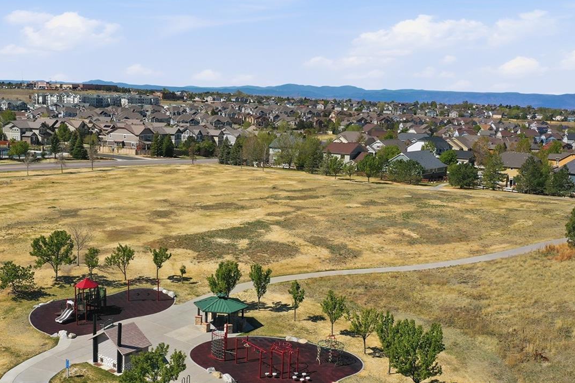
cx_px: 232
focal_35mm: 42
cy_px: 220
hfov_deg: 46.2
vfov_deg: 31.8
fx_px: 671
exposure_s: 1/800
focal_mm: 10.3
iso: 100
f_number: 6.3
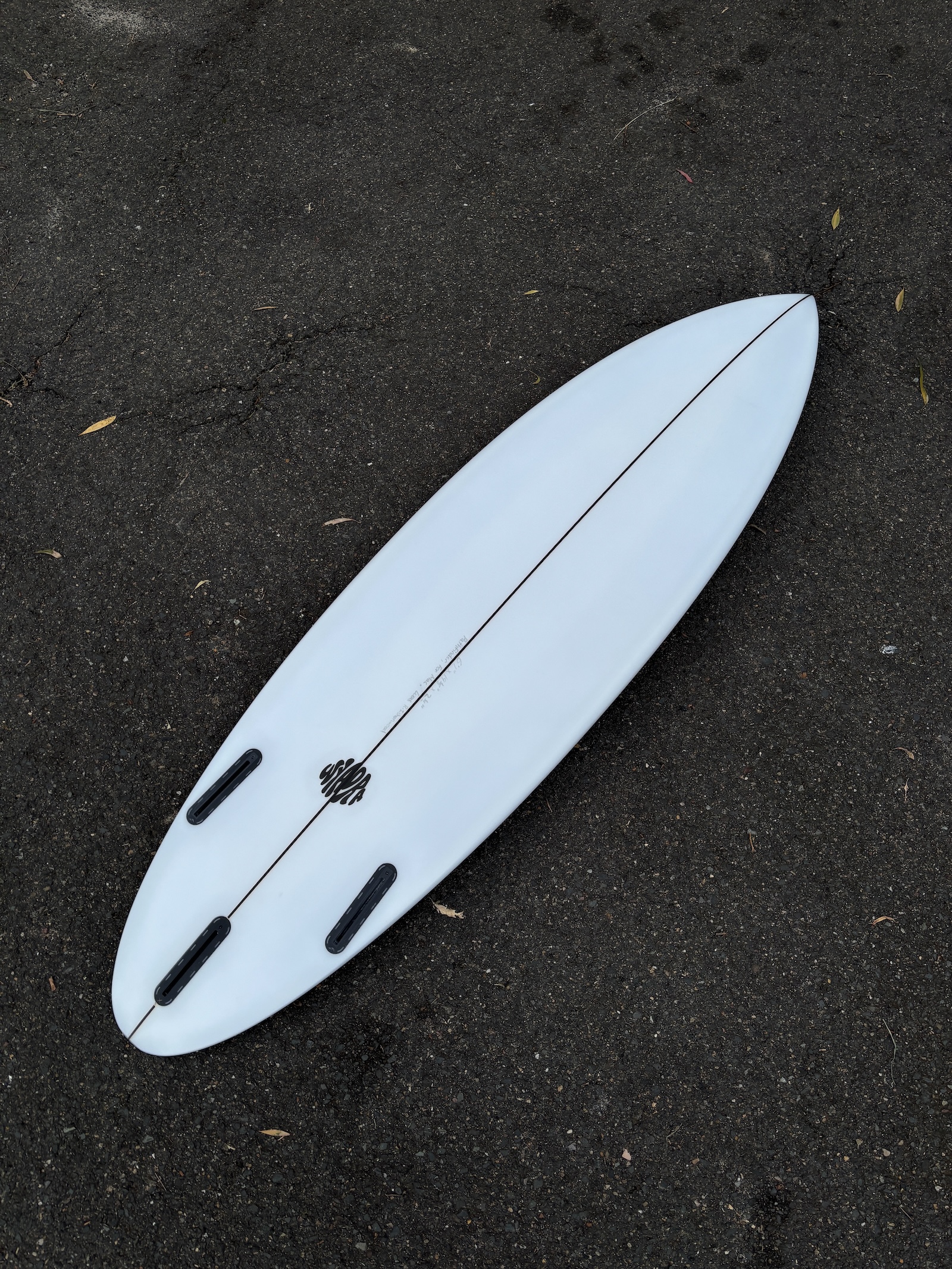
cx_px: 476
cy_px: 634
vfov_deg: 67.3
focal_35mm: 26
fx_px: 953
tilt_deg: -64.0
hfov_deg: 53.1
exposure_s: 1/125
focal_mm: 5.96
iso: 32
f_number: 1.6
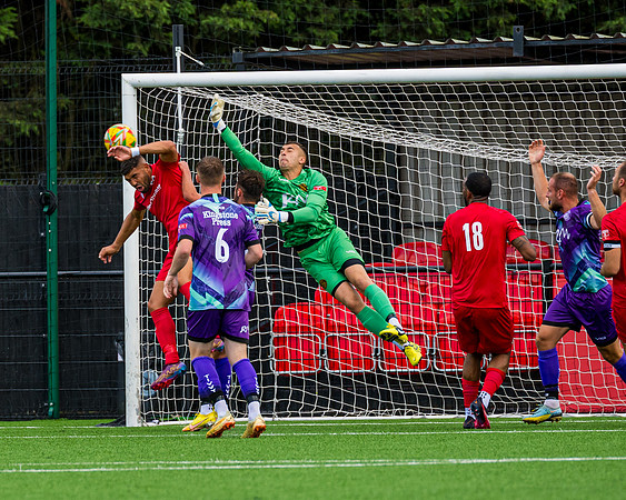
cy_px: 305
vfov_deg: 2.3
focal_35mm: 660
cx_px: 138
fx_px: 12231
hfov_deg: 2.9
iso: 800
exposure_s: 1/1250
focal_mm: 300
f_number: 4
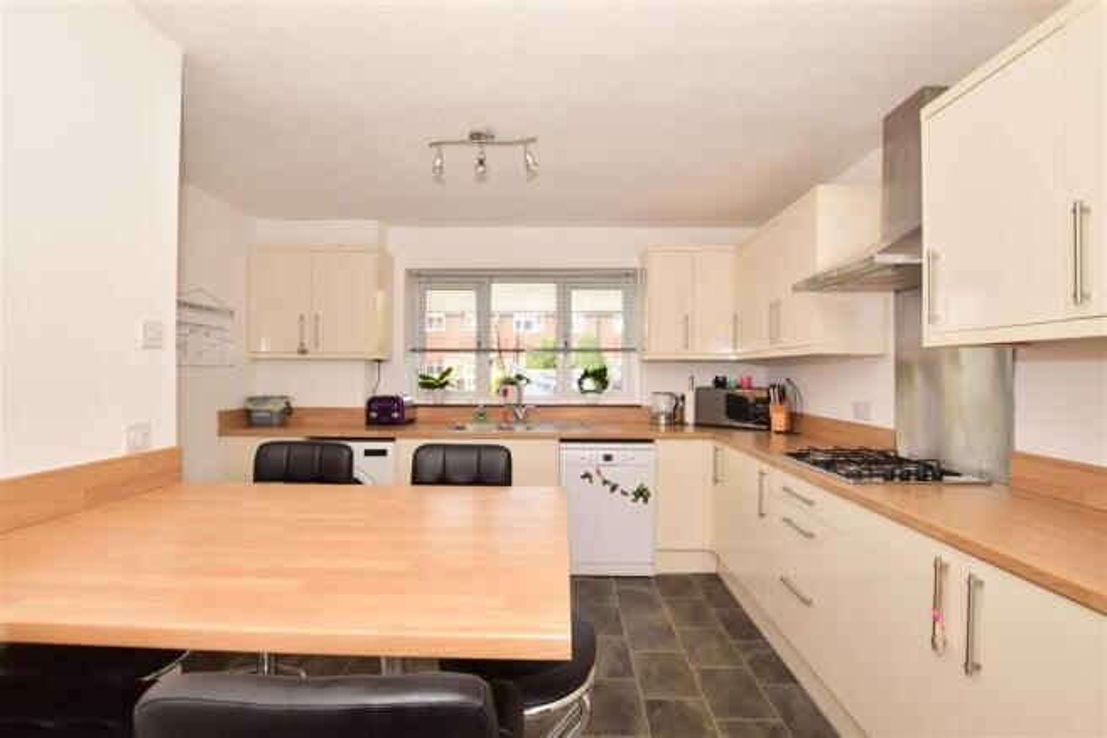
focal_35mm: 15
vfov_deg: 77.3
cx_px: 554
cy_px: 369
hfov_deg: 100.4
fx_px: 461
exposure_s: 1/60
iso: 200
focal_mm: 10
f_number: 9
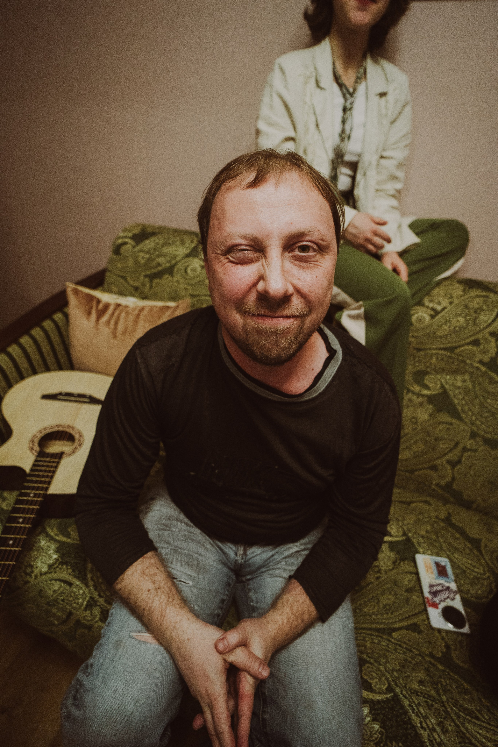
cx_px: 249
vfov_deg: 90.0
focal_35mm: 18
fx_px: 373
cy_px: 374
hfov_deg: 67.4
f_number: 2.8
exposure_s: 1/200
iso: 3200
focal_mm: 18
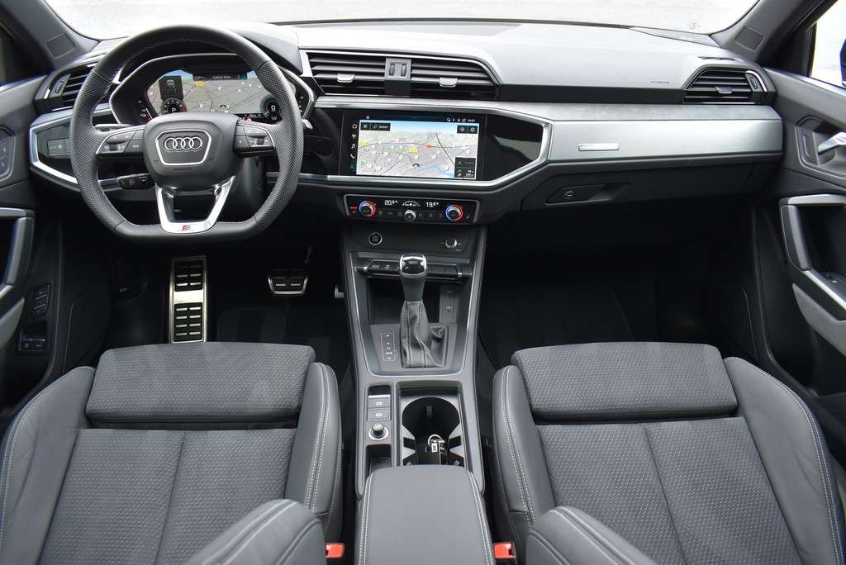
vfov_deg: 48.0
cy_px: 282
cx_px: 423
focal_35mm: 27
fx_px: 635
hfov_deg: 67.4
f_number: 5.6
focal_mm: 18
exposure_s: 1/125
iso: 400
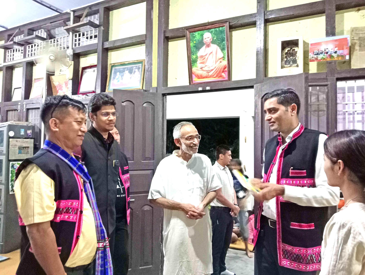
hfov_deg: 63.4
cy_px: 138
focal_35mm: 28
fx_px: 296
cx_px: 182
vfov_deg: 49.9
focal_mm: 4.05
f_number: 1.8
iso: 6450
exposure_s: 1/33.3
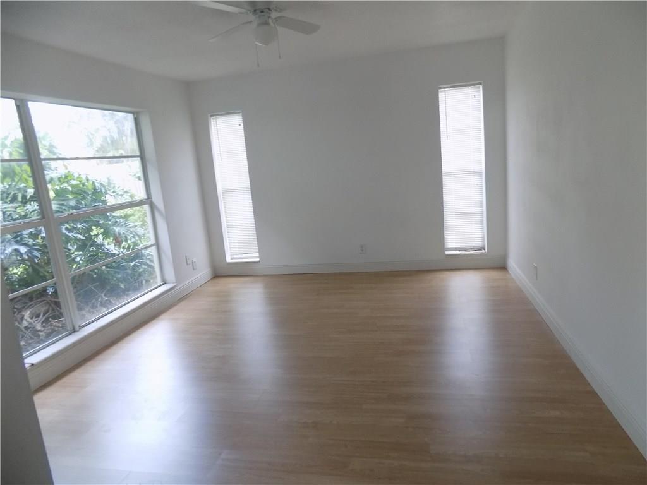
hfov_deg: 73.9
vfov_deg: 58.9
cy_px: 242
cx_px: 324
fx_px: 430
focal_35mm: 23
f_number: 3.1
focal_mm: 4
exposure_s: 1/30
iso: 160
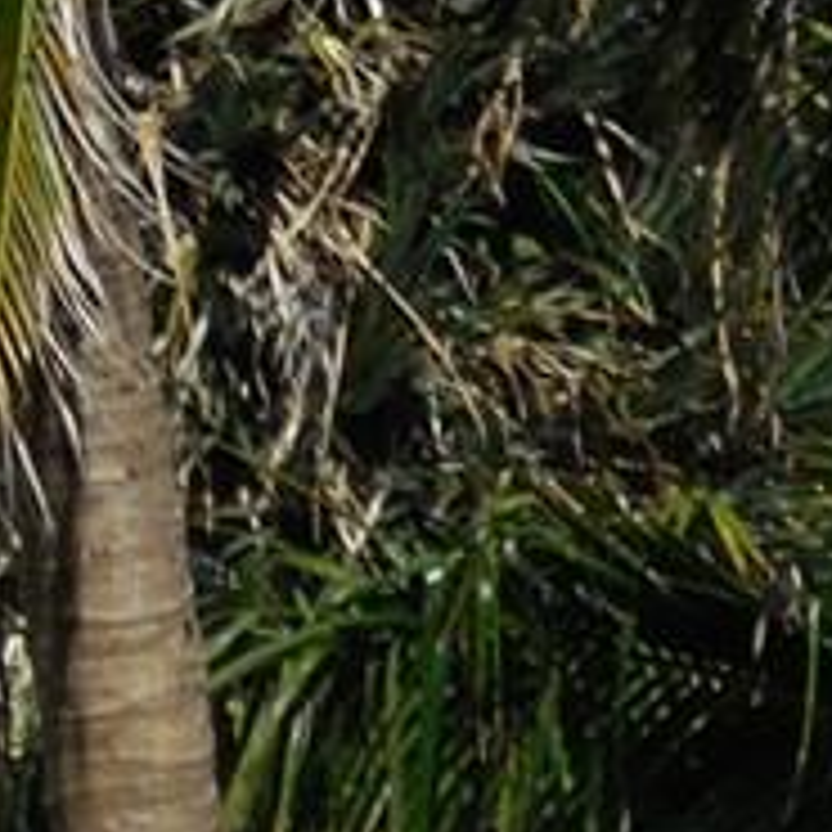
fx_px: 31054
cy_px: 594
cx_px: -2163
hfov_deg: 1.5
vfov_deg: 1.5
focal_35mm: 1142
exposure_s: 1/1000
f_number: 5.4
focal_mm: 26.8
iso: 125
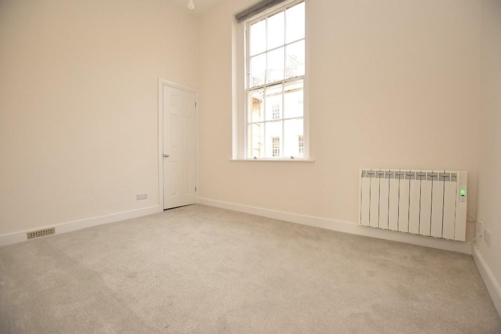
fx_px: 209
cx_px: 250
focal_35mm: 15
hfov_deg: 100.4
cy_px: 167
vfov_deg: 77.3
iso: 720
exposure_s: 1/200
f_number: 3.5
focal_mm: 10
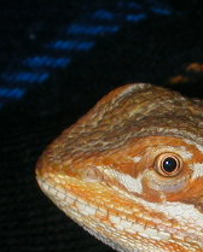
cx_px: 347
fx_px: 2479
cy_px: 248
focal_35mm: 331
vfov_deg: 5.8
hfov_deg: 4.6
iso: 100
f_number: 8
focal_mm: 16.8
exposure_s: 1/59.9
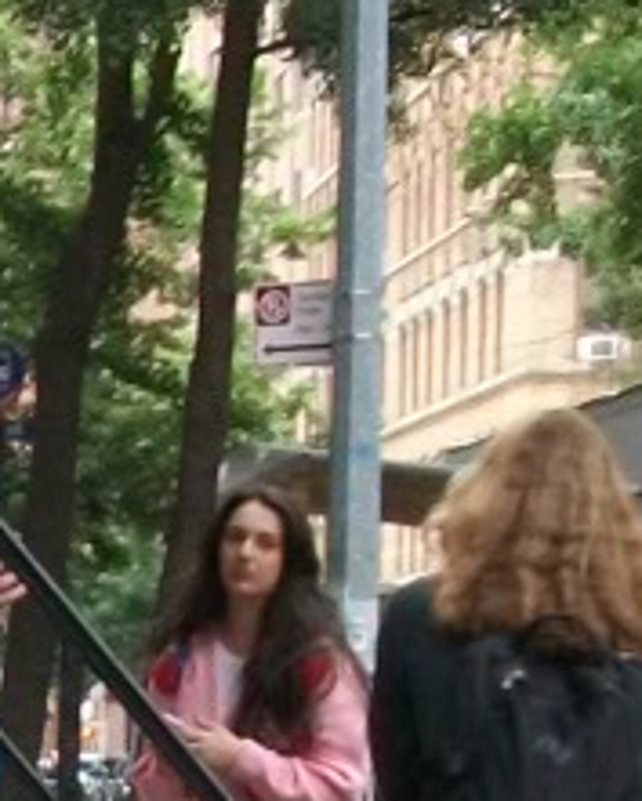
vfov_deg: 10.2
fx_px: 4296
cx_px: -1008
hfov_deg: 7.8
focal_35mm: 181
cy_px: 1366
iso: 80
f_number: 2.9
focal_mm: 5.7
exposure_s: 1/80
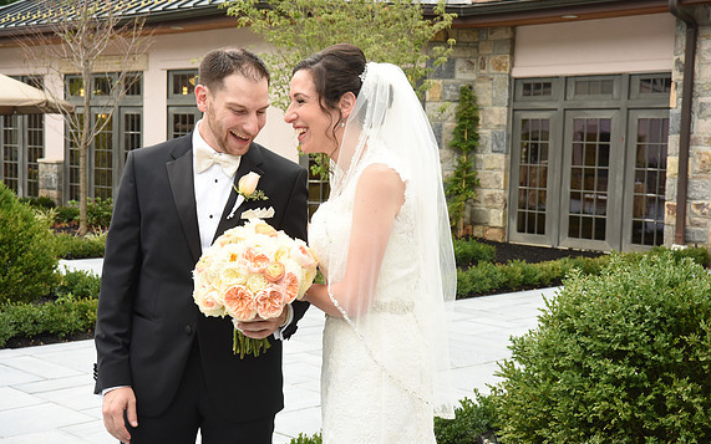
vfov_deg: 22.8
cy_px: 213
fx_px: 1105
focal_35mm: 57
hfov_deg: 35.7
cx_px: 359
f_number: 10
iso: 1000
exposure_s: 1/200
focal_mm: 55
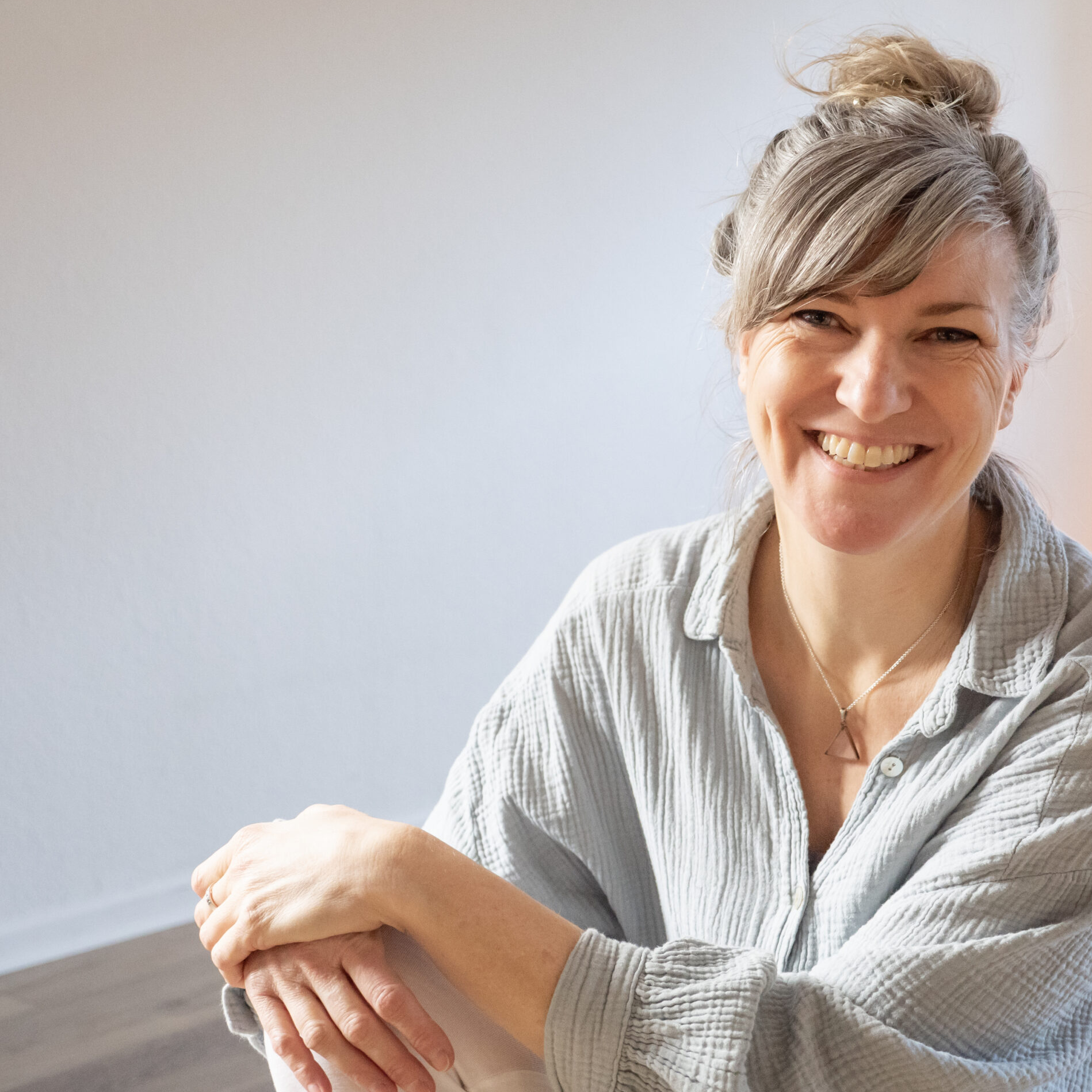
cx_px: 608
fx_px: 2213
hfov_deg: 27.7
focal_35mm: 62
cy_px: 544
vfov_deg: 27.7
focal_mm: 26
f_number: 2.8
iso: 2000
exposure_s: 1/60
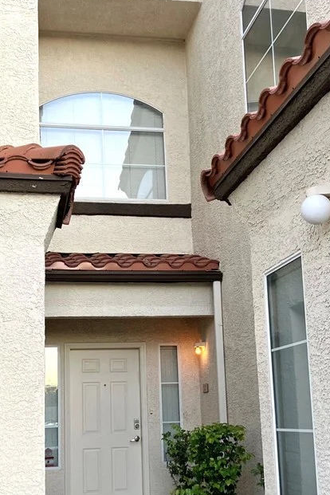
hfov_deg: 28.0
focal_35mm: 48
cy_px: 320
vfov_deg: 40.7
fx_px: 660
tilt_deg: +9.2
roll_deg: +1.4
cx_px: 128
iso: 80
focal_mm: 3.99
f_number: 1.8
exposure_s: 1/114
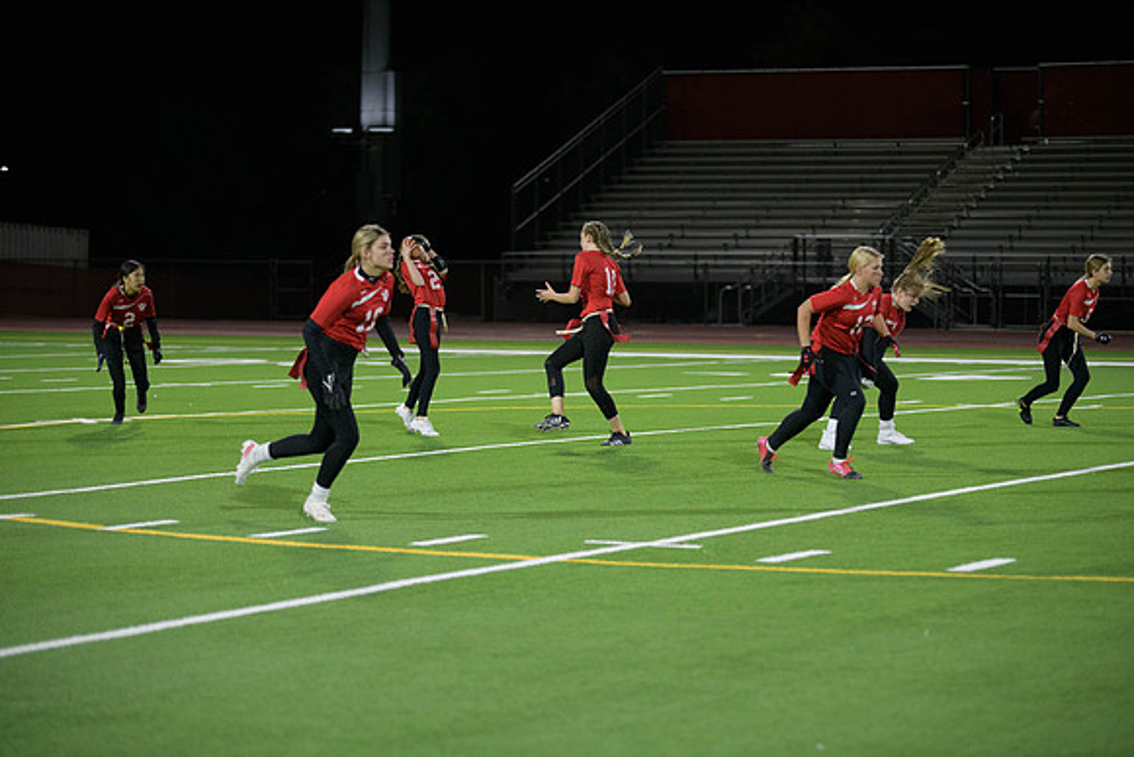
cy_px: 378
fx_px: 3466
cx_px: 567
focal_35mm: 110
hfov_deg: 18.6
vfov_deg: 12.5
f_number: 2.8
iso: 2800
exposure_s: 1/640
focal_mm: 110
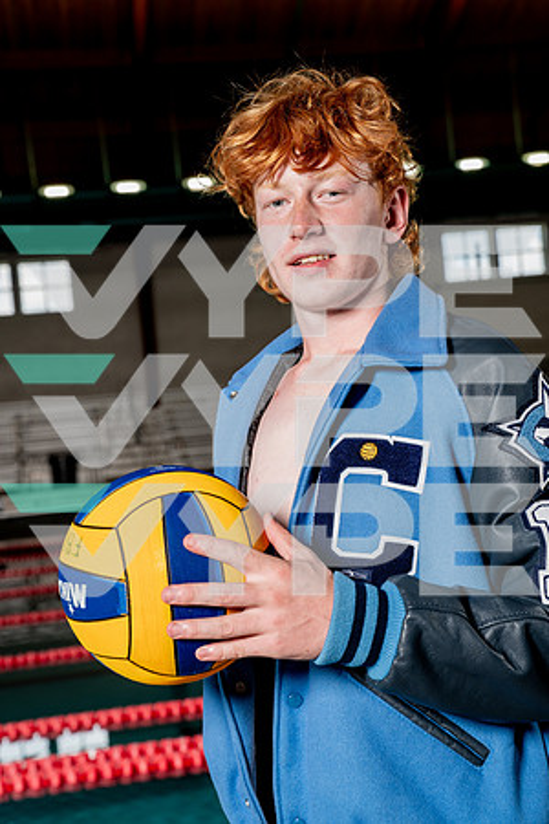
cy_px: 412
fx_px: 1418
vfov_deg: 32.4
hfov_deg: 21.9
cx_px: 274
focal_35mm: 62
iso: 400
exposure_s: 1/250
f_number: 6.3
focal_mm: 62
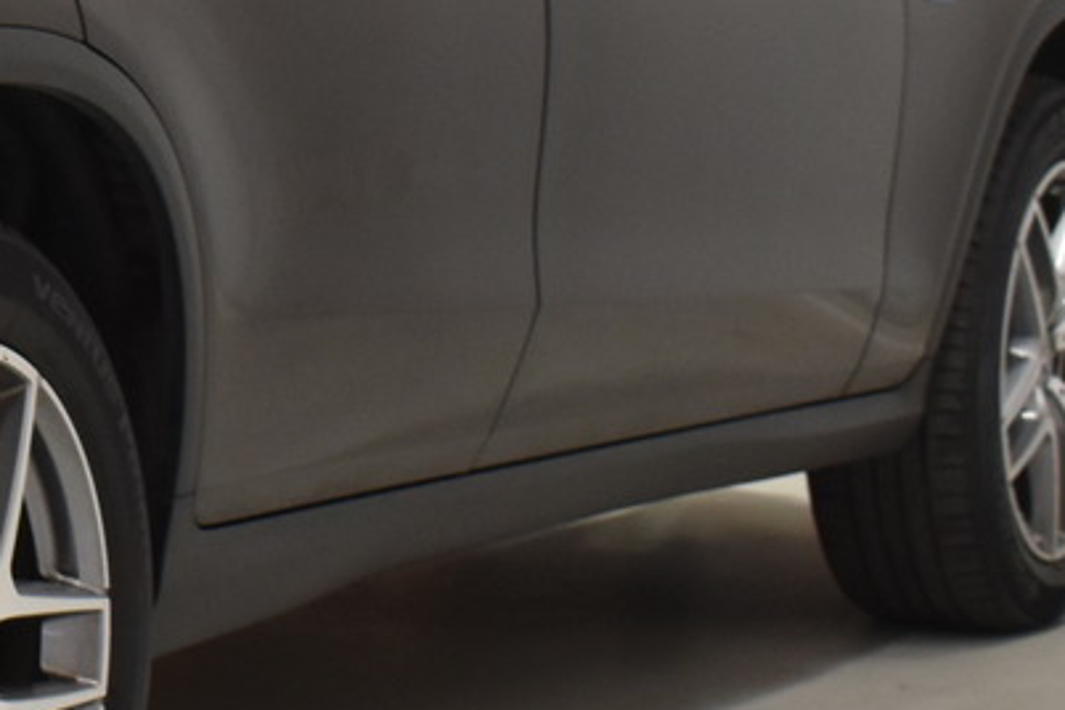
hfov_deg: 12.8
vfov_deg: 9.0
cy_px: 32
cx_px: -578
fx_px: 4467
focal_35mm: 151
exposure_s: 1/8
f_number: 5.6
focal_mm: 25
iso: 640
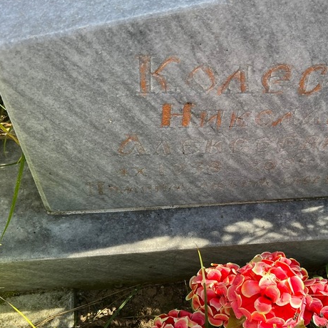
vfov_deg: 41.7
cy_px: 195
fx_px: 429
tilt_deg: -55.5
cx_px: 226
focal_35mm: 40
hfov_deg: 41.2
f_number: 1.5
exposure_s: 1/572
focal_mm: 5.7
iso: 50
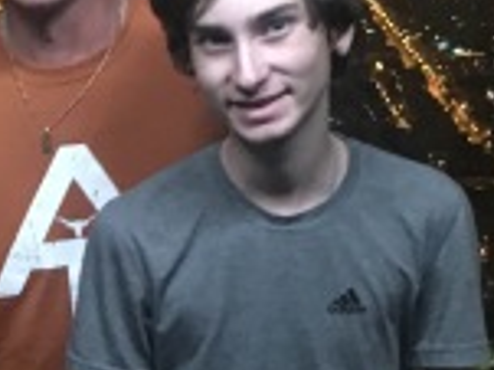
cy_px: 468
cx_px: 36
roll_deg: +1.4
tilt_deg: -25.6
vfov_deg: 11.7
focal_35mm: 123
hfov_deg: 15.8
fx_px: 1754
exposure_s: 1/15
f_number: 2.2
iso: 400
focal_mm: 4.15
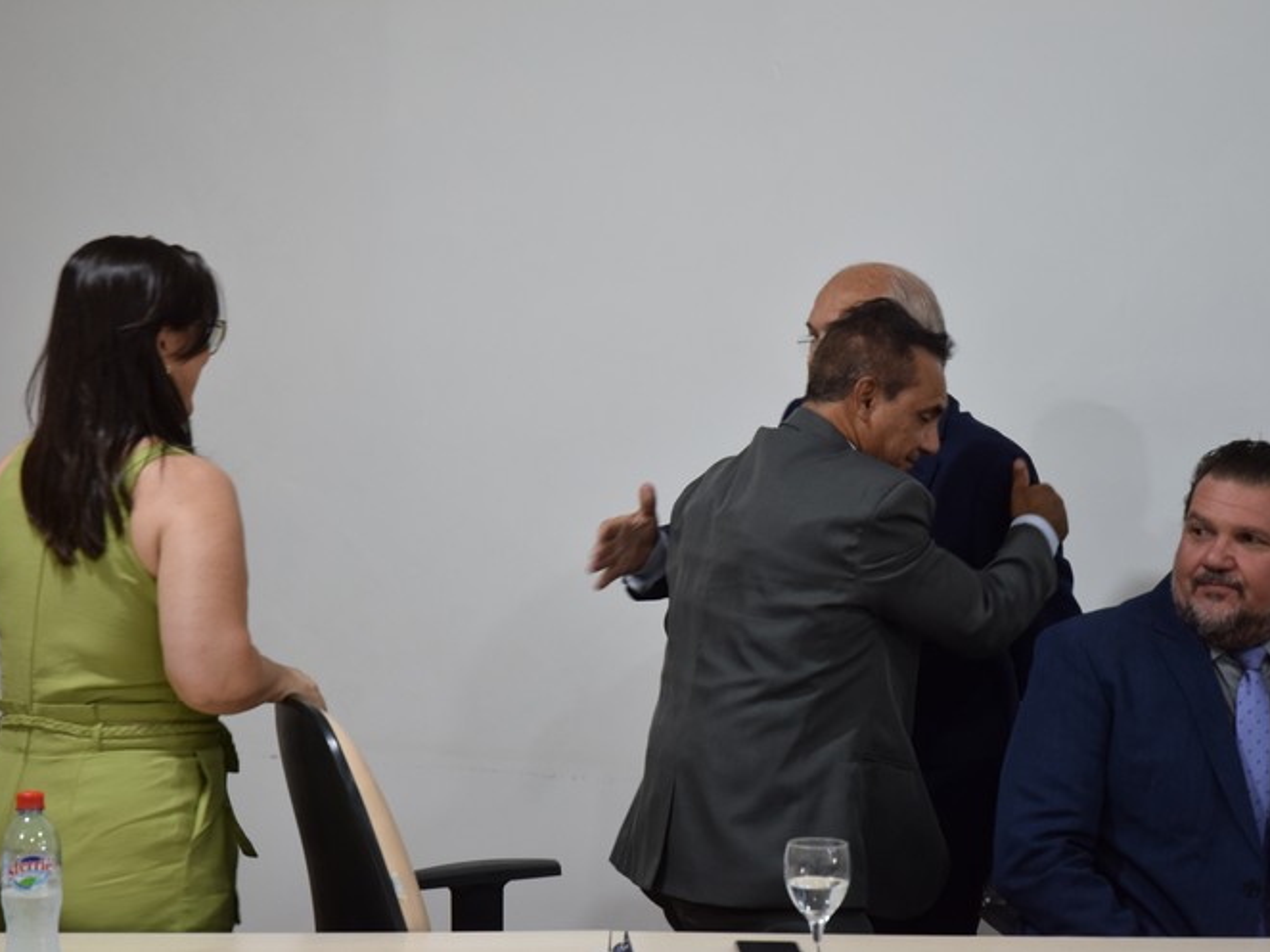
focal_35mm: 90
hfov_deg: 21.9
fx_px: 3285
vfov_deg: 16.5
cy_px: 475
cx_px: 672
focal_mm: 55
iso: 560
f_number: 4.5
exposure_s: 1/60
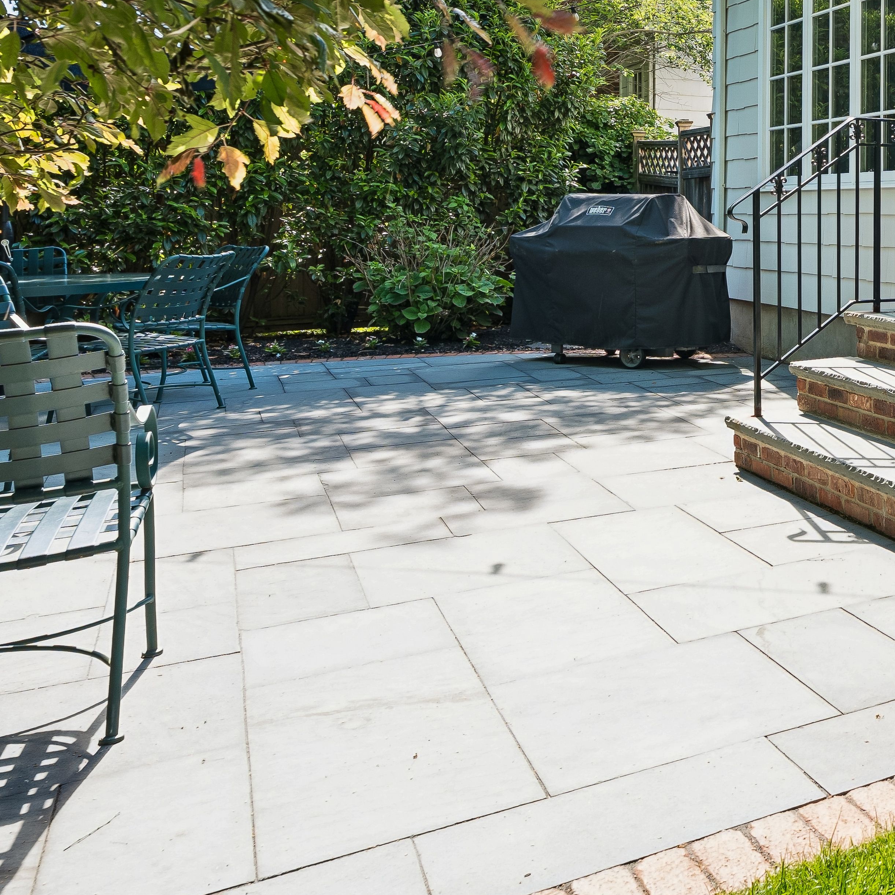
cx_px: 996
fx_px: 1141
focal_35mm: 39
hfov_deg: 36.1
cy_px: 237
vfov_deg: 41.7
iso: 100
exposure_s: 1/30
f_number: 7.1
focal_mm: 16
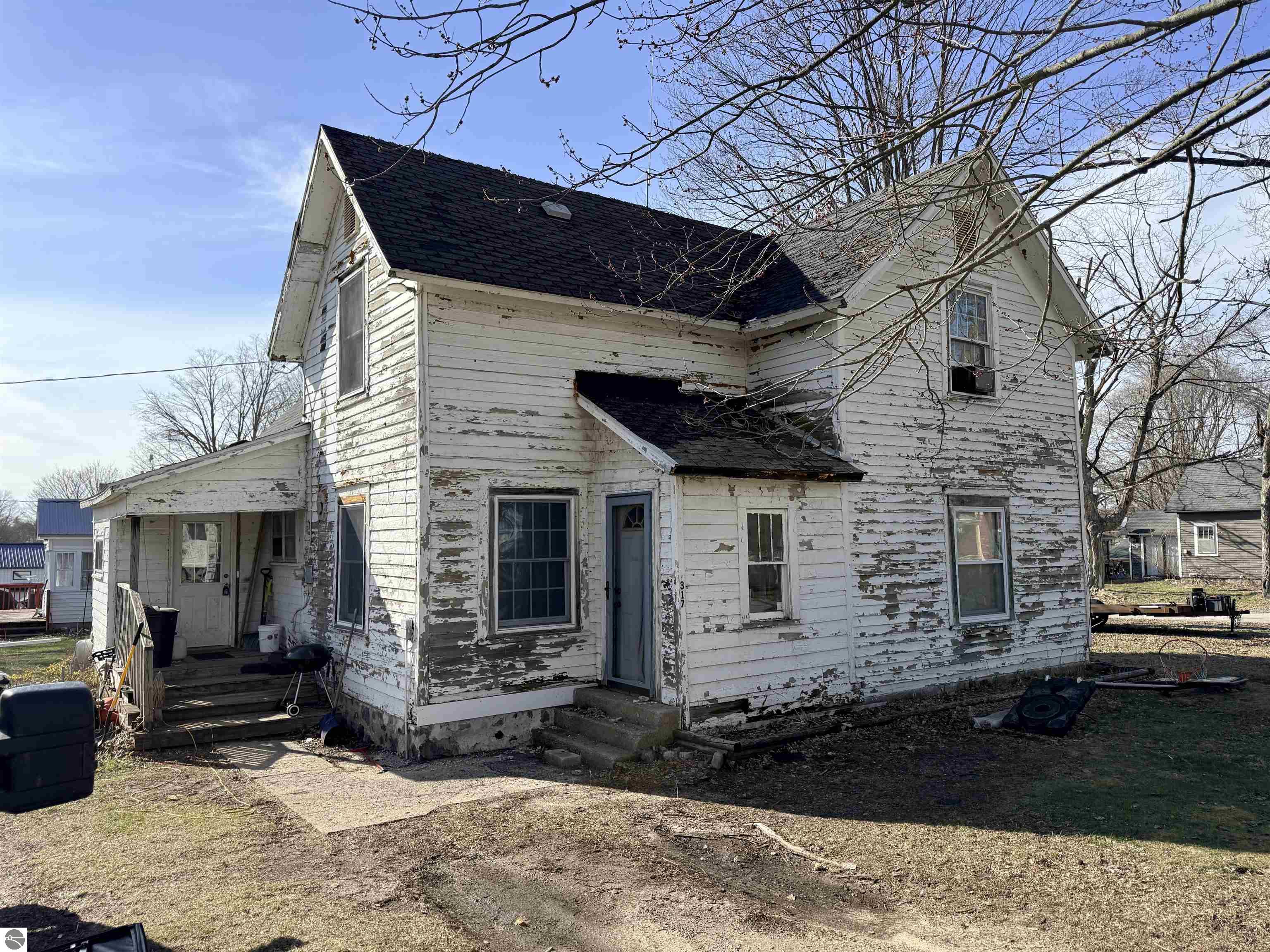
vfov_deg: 56.8
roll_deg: -0.4
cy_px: 476
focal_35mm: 24
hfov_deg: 71.6
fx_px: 881
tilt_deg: +5.6
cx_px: 635
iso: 100
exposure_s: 1/4405
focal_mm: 6.76
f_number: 1.78
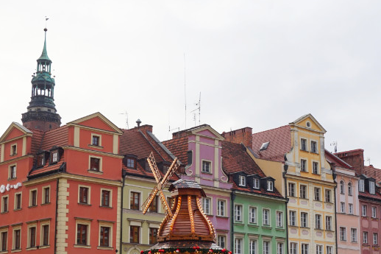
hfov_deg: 28.1
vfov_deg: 18.9
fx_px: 759
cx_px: 230
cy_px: 181
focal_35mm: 72
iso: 100
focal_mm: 31
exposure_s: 1/80
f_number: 9
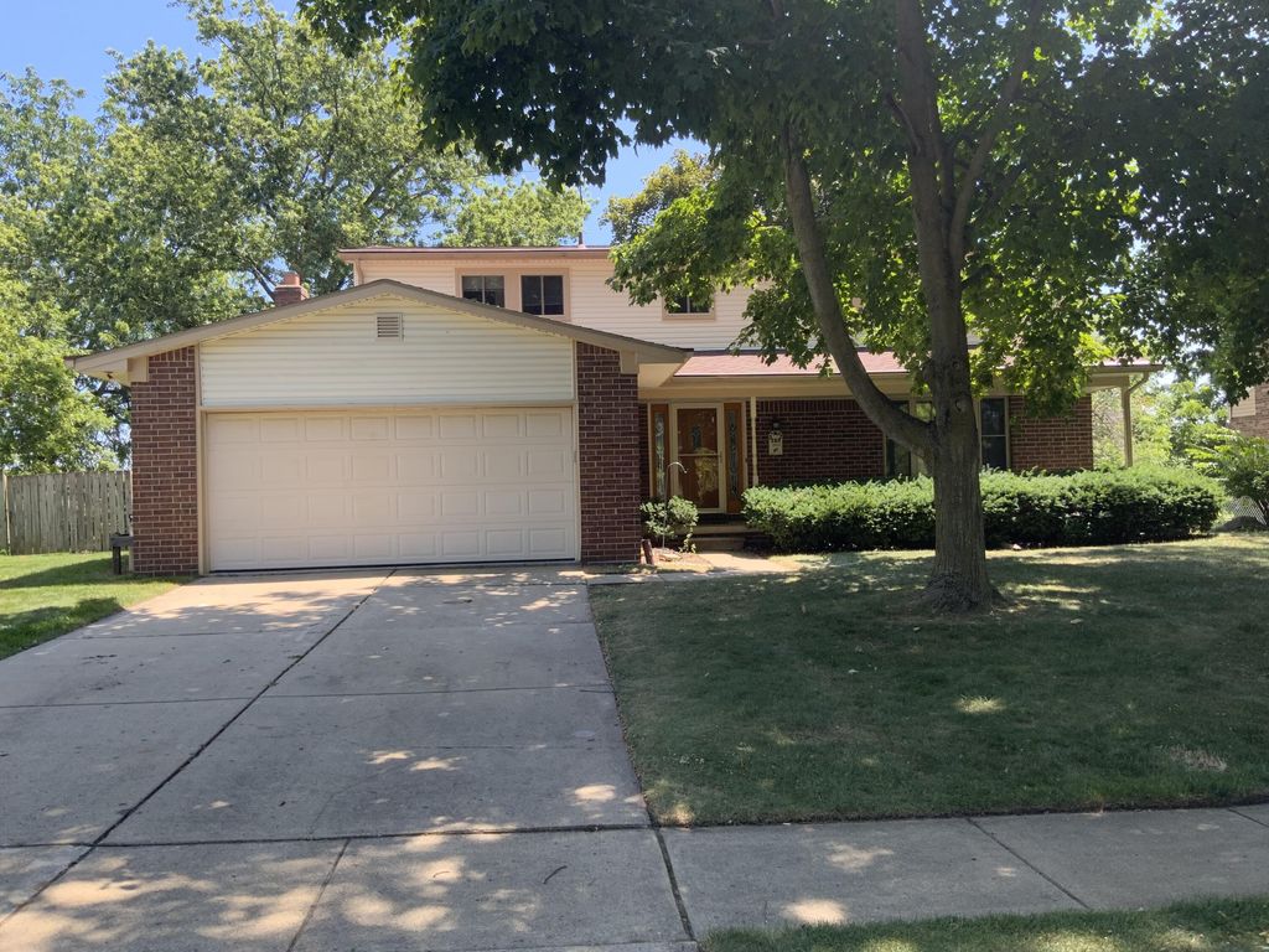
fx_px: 1063
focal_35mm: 29
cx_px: 634
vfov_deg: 48.2
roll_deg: +1.1
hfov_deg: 61.7
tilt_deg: +0.3
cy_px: 476
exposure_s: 1/227
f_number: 1.8
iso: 16
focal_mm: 3
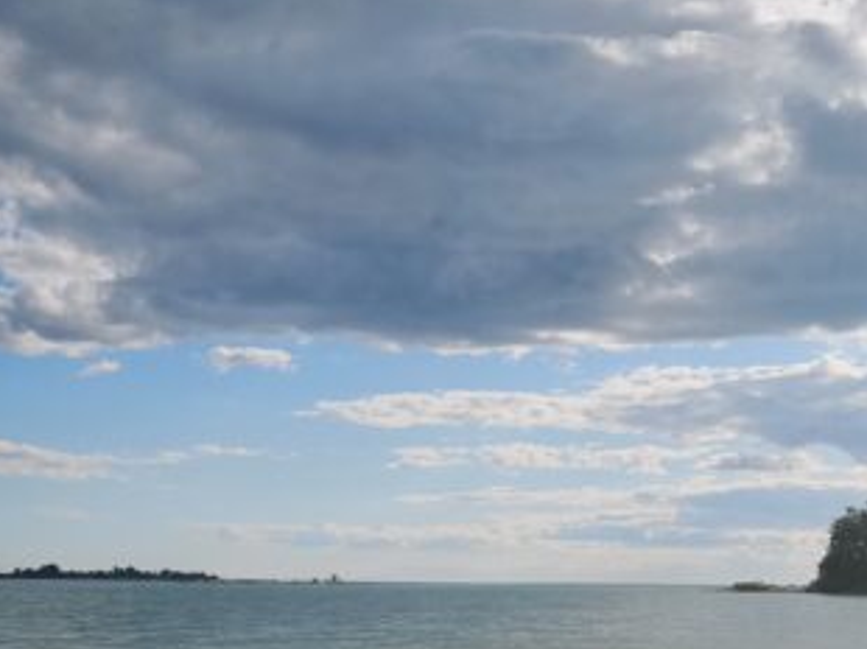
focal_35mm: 57
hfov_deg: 33.8
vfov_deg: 24.7
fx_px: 1427
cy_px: 613
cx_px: 470
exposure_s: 1/11161
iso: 64
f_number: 1.62
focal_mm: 6.45
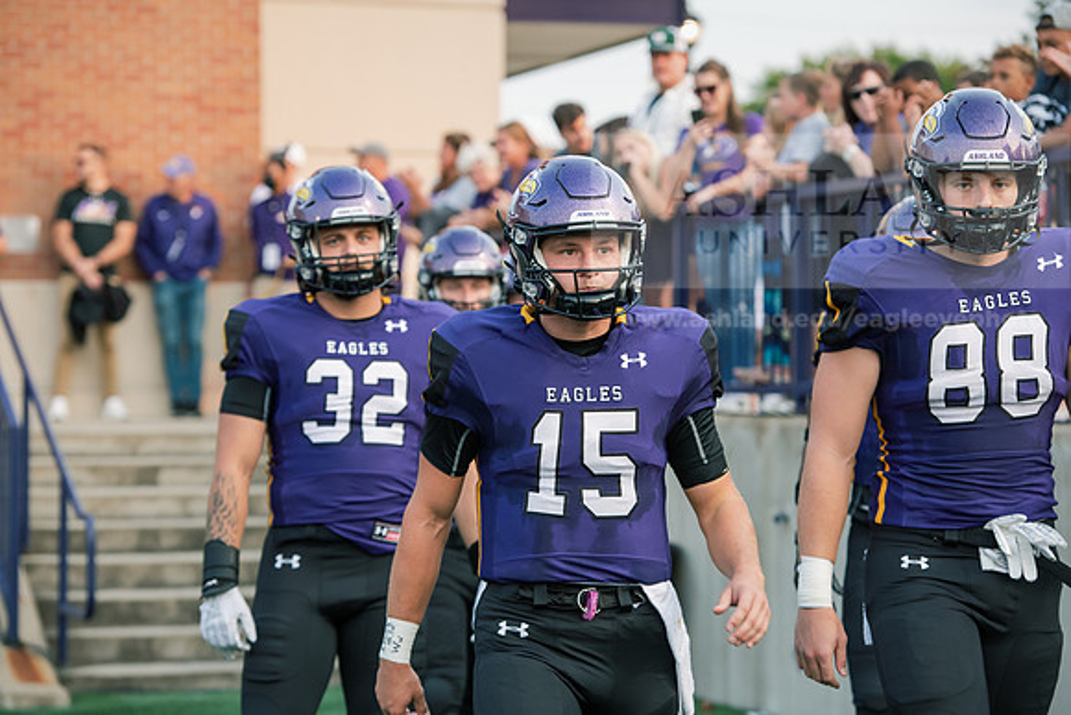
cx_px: 536
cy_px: 358
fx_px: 3571
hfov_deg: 17.1
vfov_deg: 11.4
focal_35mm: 120
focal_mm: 120
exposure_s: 1/400
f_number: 4.5
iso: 800
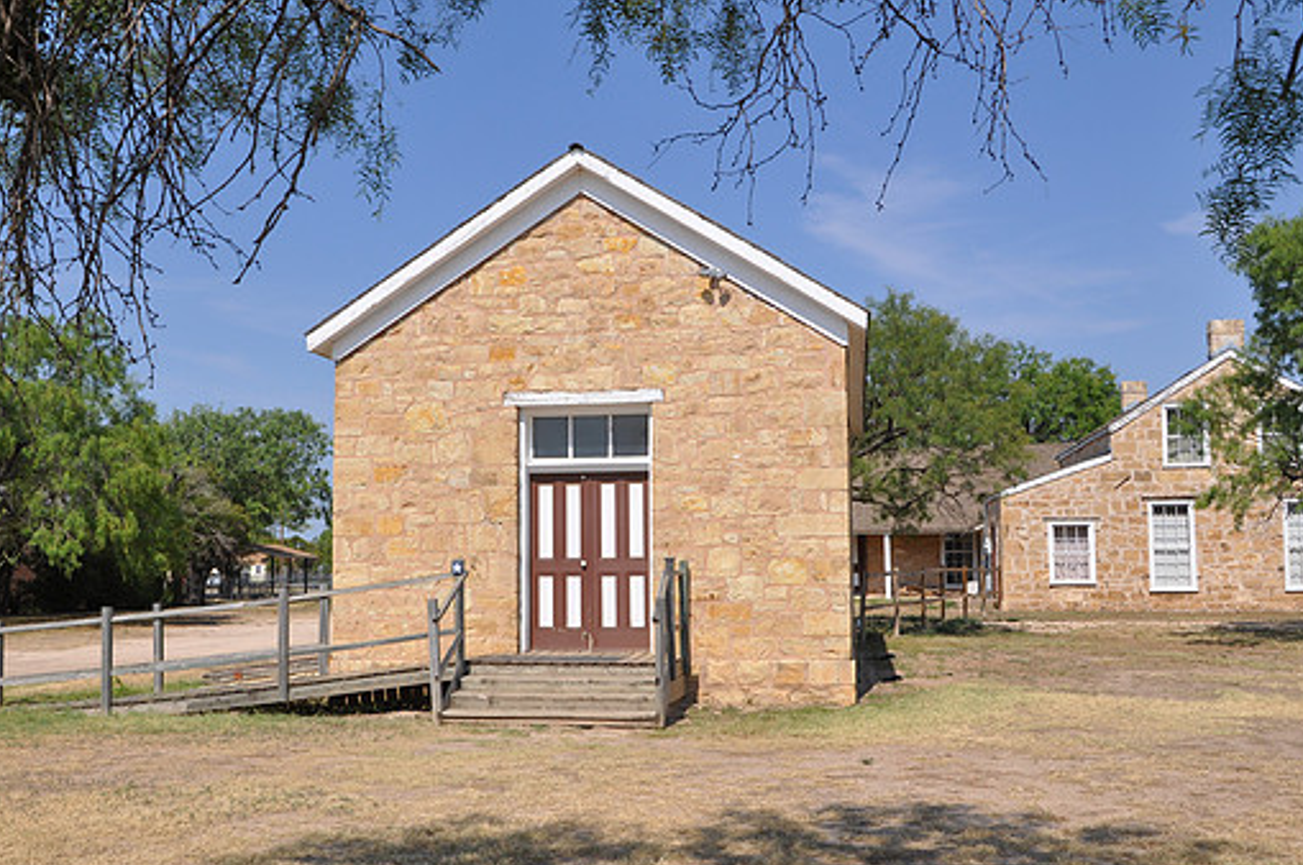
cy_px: 449
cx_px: 584
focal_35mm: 41
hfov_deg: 47.4
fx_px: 1482
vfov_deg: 32.5
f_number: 9
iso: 200
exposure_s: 1/320
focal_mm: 24
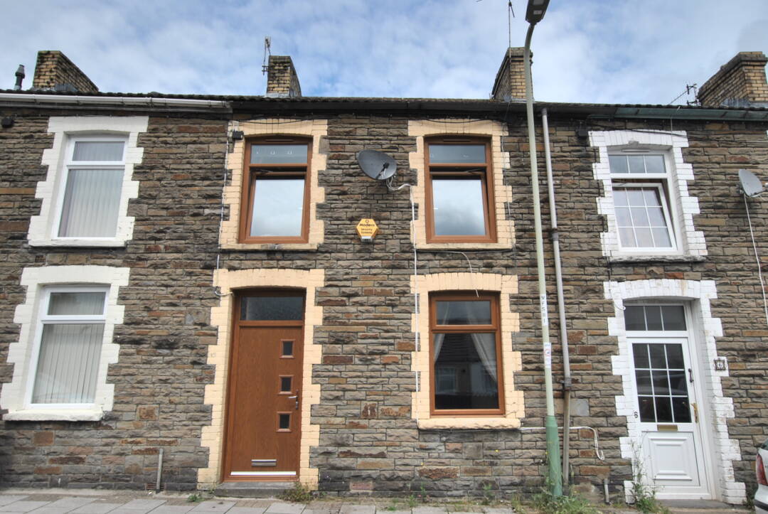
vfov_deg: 59.6
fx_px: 449
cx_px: 384
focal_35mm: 21
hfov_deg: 81.1
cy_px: 257
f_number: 9
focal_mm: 14
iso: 100
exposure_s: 1/320
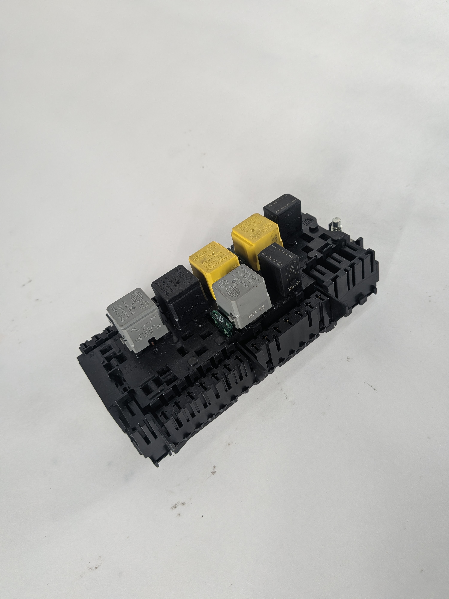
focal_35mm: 24
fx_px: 415
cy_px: 300
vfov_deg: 71.6
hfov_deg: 56.8
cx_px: 224
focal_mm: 4.53
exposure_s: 1/260
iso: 41
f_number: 1.7
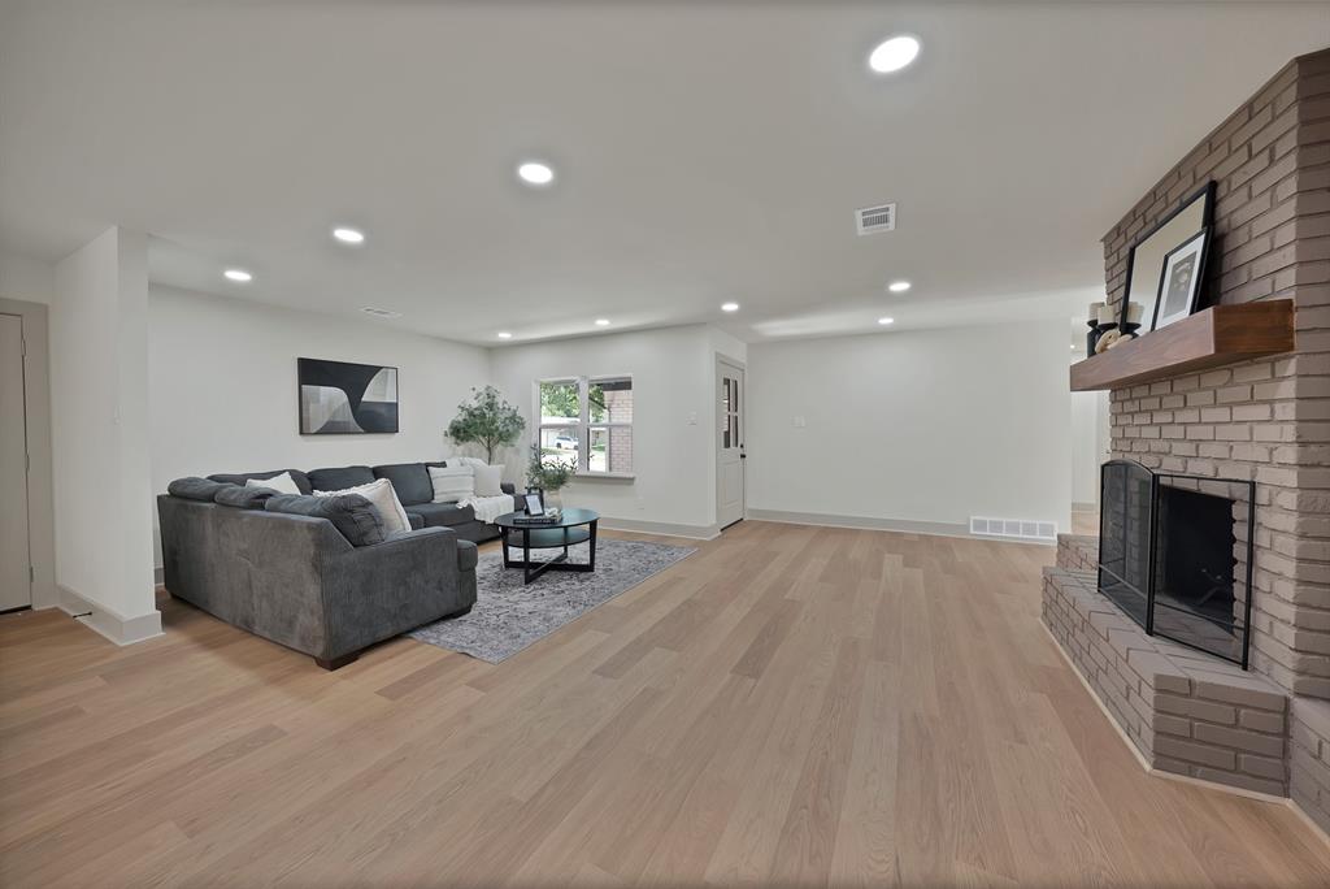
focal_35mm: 12
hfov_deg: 112.6
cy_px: 444
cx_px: 665
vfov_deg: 90.1
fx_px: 444
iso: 640
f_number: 9
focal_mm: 12
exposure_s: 1/6
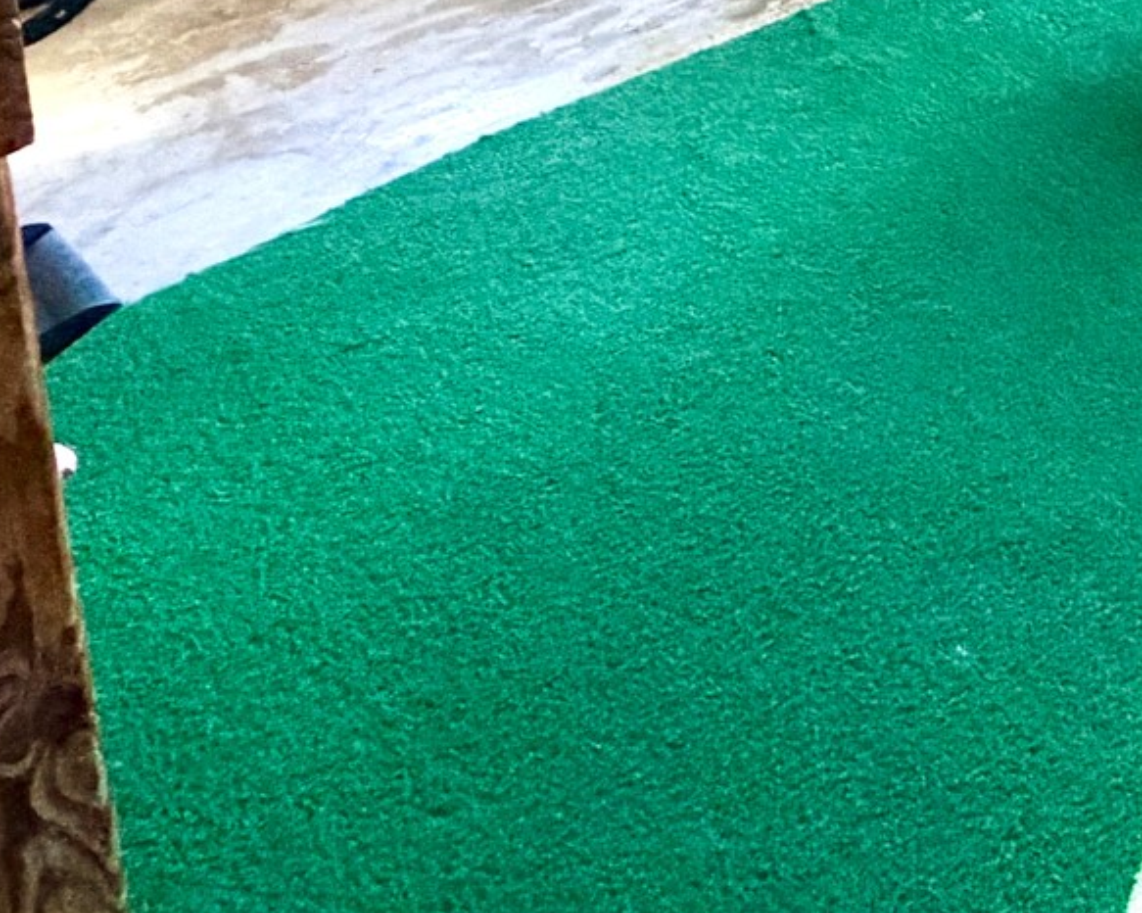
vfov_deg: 22.9
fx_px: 1622
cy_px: -586
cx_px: 1724
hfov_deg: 27.0
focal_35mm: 48
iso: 320
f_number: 2.2
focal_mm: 2.22
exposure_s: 1/120
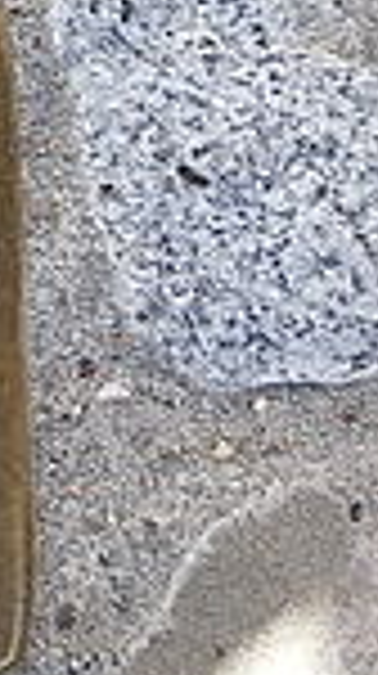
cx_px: -706
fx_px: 2199
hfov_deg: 8.4
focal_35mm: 123
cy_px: -288
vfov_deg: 16.2
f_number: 1.7
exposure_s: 1/552
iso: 40
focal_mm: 4.2
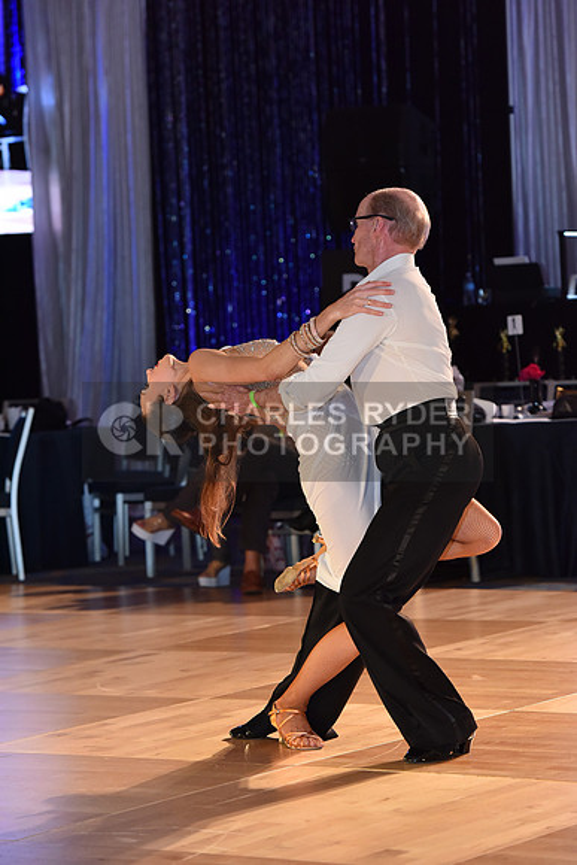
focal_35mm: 122
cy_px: 432
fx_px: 2931
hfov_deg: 11.2
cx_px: 288
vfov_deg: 16.8
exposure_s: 1/250
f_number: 4.5
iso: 2000
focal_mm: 122
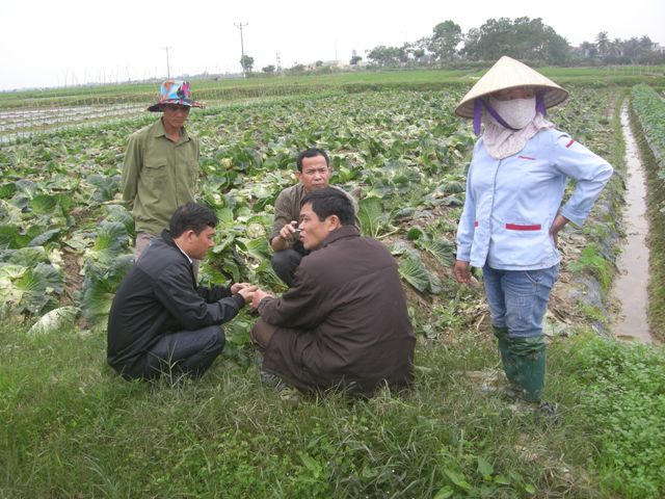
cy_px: 250
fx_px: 692
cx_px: 332
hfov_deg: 51.4
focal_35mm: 36
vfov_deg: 39.7
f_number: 3.8
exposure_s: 1/86
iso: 64
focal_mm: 7.5
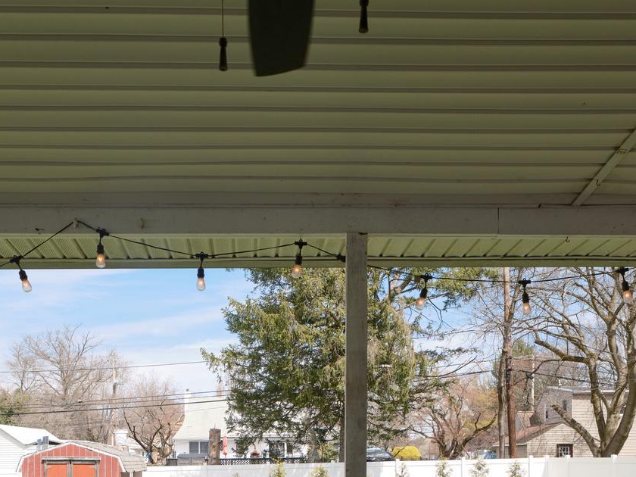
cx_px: 274
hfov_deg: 47.7
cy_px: 524
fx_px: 717
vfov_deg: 32.4
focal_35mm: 39
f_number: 8
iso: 400
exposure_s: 1/640
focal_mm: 20
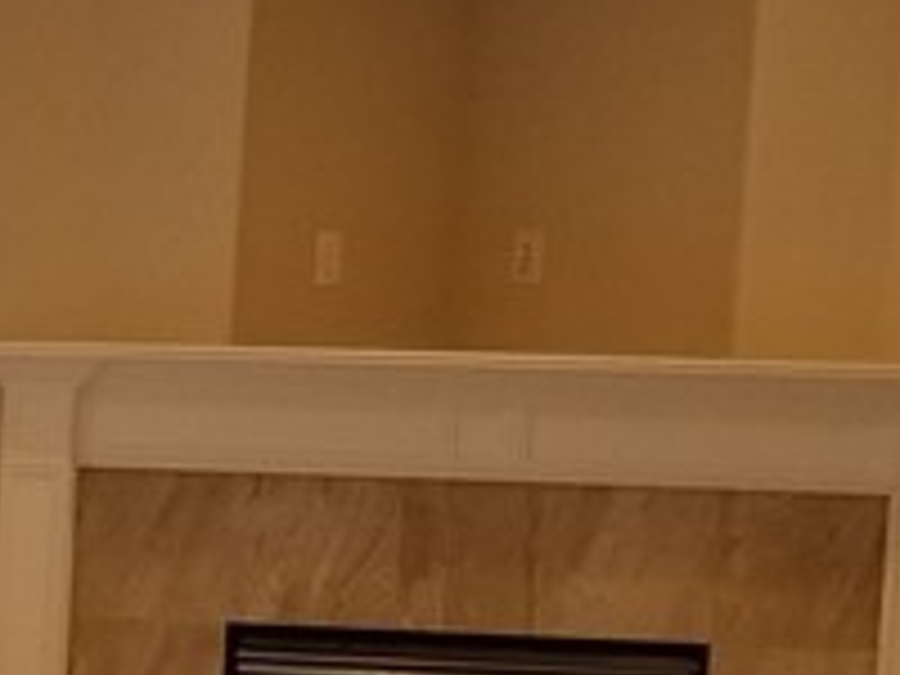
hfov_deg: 13.1
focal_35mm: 133
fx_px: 3458
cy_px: 675
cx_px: -828
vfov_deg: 11.0
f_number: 1.7
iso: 125
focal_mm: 4.25
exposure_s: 1/60
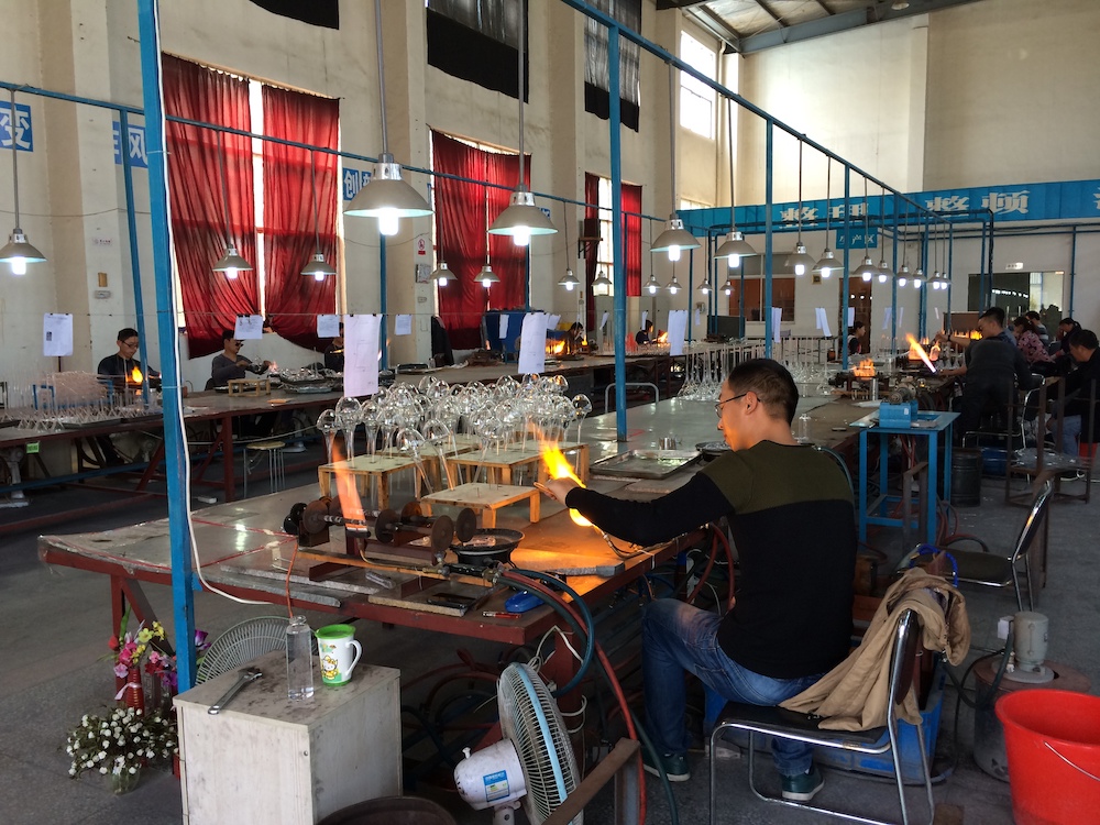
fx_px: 953
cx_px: 550
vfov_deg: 46.8
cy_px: 412
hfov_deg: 60.0
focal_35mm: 30
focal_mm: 4.12
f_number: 2.2
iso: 40
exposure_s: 1/40
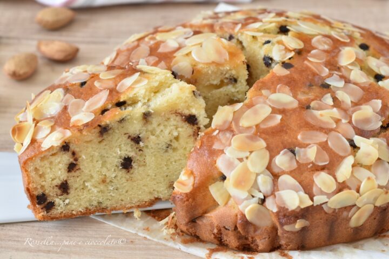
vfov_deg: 18.2
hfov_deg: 27.0
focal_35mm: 75
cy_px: 130
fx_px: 810
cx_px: 194
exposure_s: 1/25
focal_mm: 50
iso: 1000
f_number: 6.3
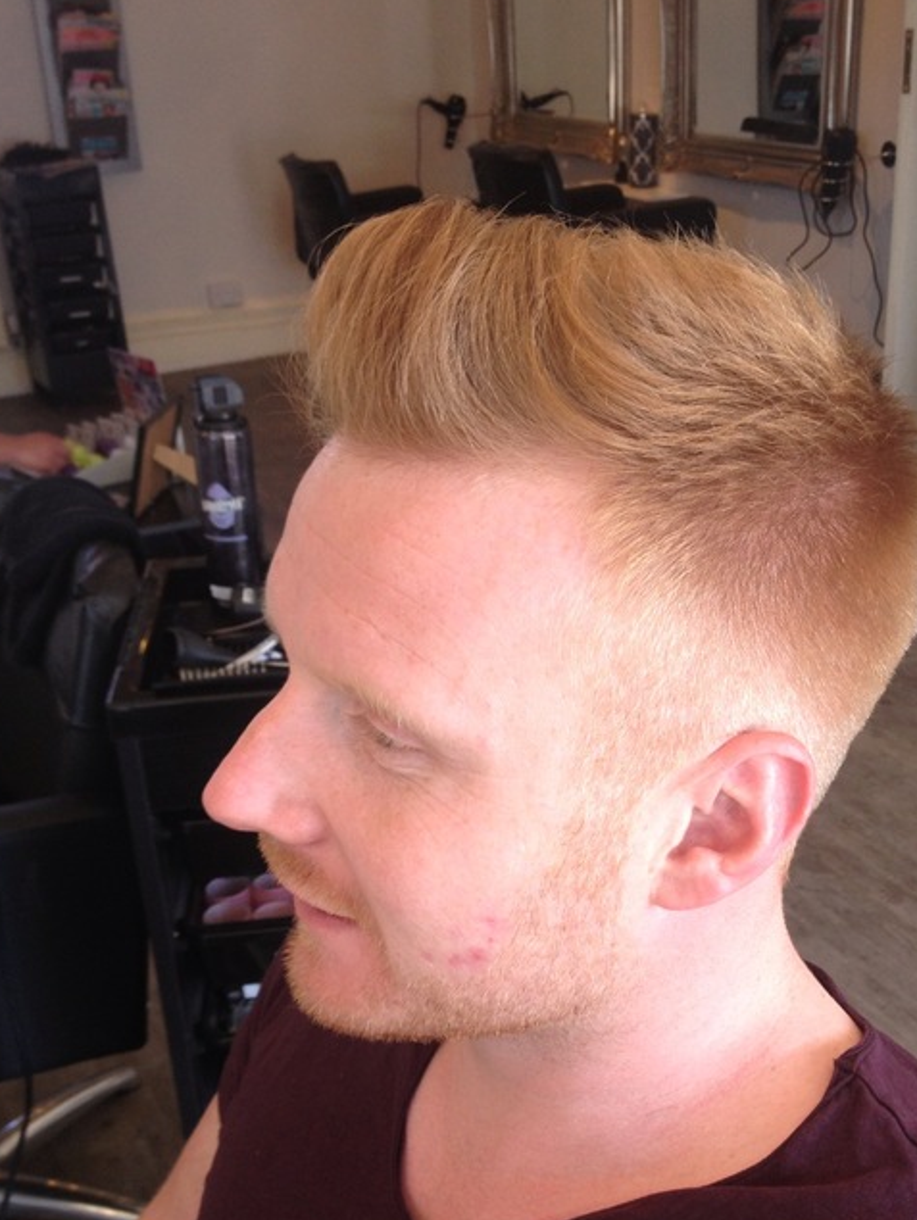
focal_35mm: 47
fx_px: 1658
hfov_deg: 30.8
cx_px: 556
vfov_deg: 40.0
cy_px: 789
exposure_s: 1/30
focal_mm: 4.28
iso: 50
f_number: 2.4
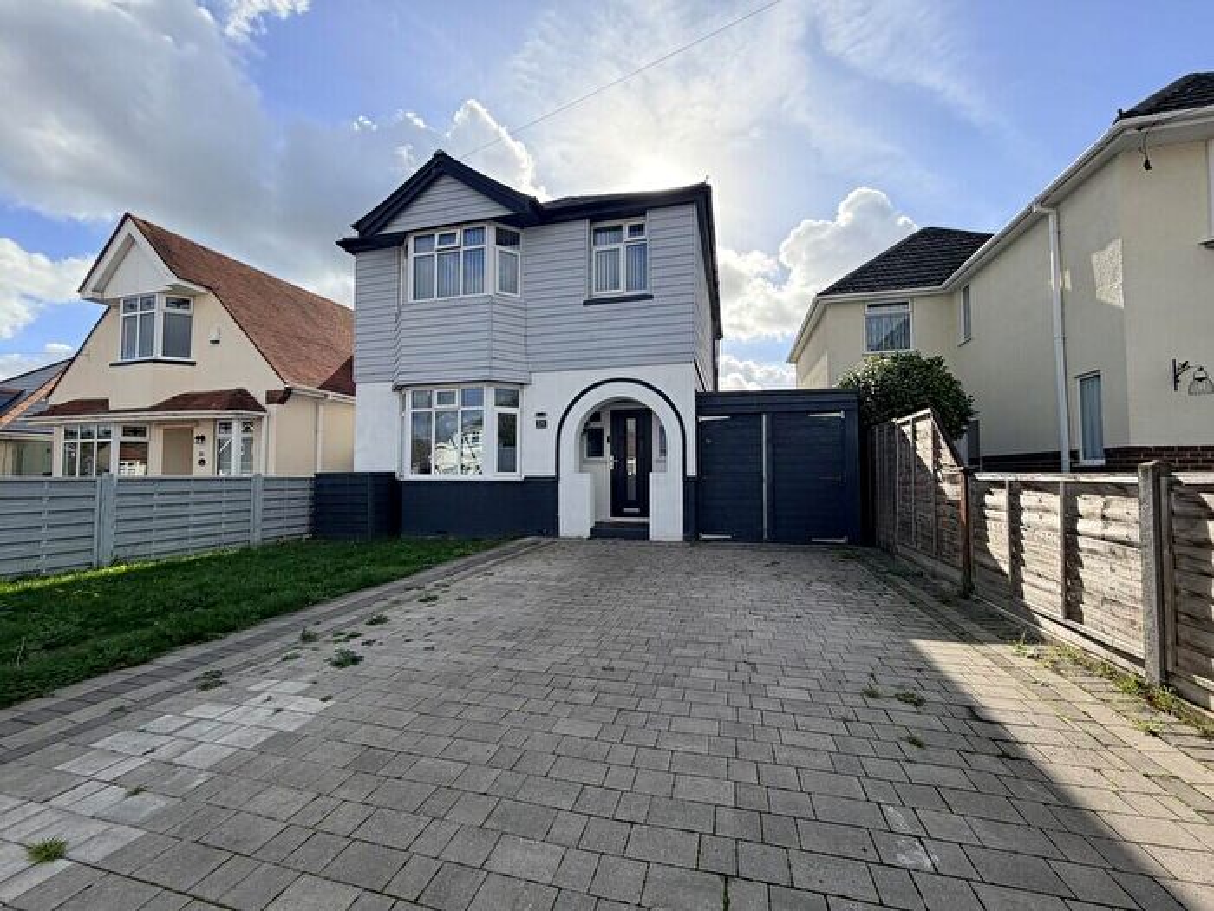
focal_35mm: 14
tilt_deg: +2.2
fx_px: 491
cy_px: 456
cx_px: 607
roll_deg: +0.6
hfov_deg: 102.1
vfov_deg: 85.7
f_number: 2.2
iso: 32
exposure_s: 1/876
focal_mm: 2.22
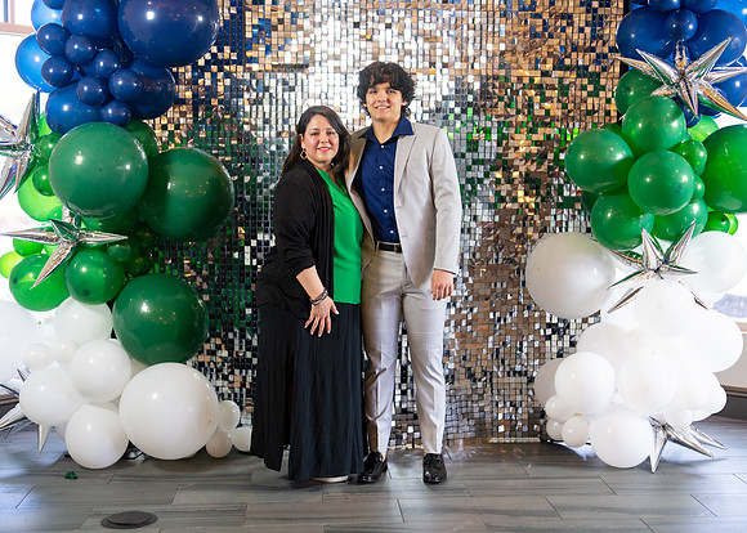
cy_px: 266
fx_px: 1116
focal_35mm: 53
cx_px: 374
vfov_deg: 26.9
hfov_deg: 37.0
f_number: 1.2
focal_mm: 50
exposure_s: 1/320
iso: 800
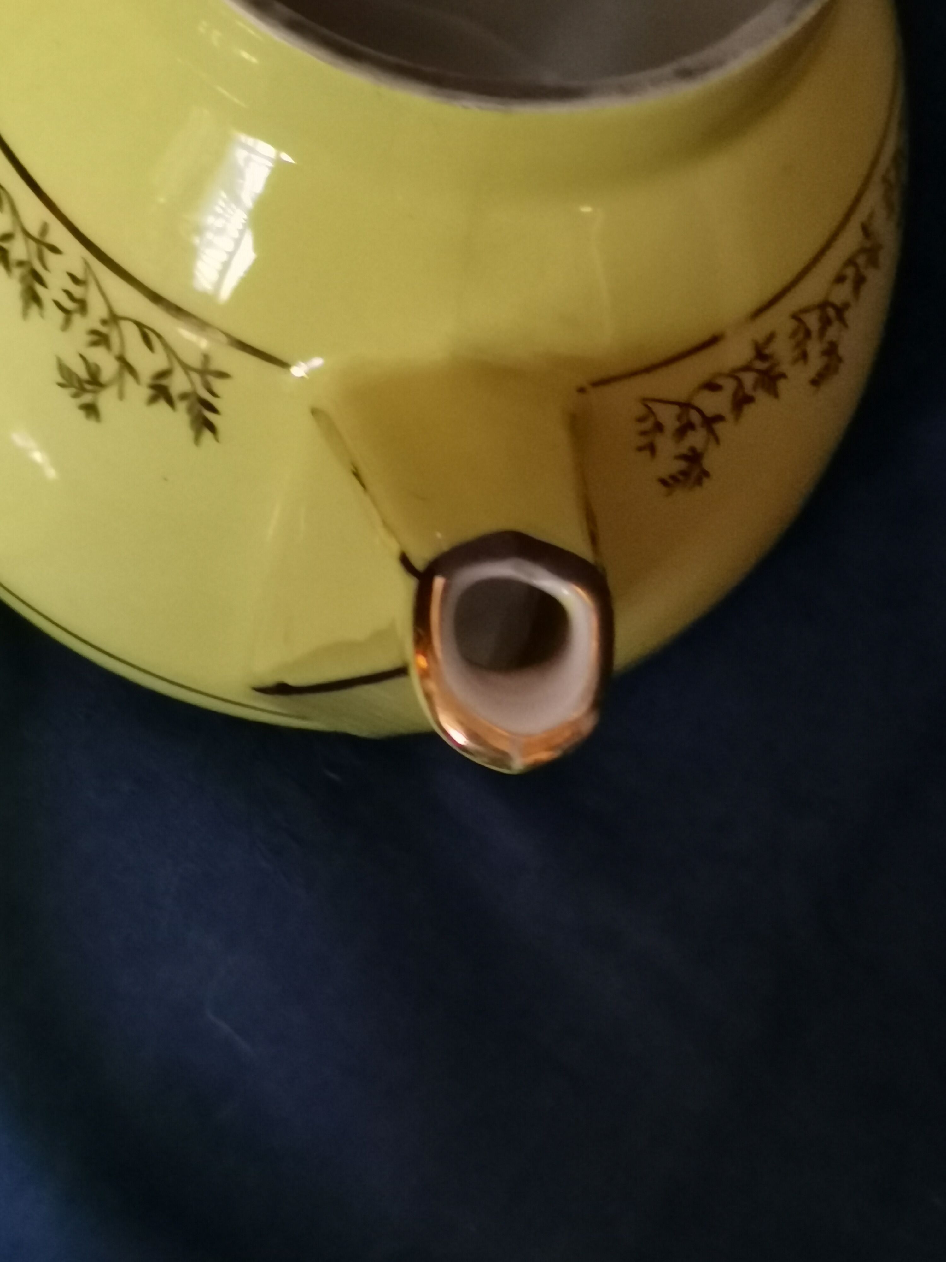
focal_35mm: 71
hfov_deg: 20.7
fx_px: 2587
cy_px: 631
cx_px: 473
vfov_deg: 27.4
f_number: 1.8
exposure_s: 1/30
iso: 800
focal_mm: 4.75
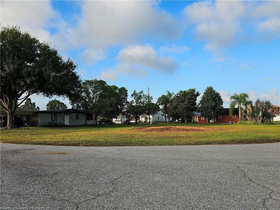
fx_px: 186
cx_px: 140
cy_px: 105
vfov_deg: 58.9
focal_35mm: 23
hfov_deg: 73.9
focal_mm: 6.3
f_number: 1.7
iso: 12
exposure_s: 1/565
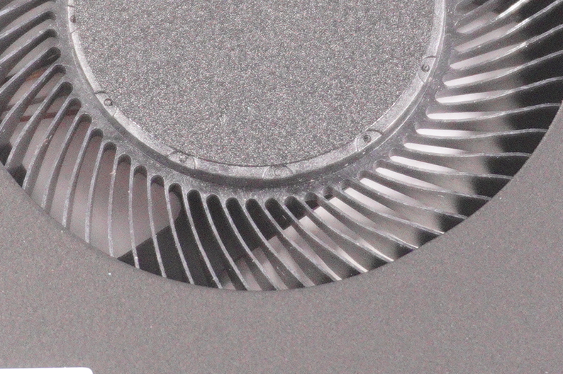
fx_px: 3375
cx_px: 282
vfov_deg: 6.3
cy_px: 23
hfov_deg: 9.5
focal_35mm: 216
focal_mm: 38
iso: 2500
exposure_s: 1/250
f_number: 5.6
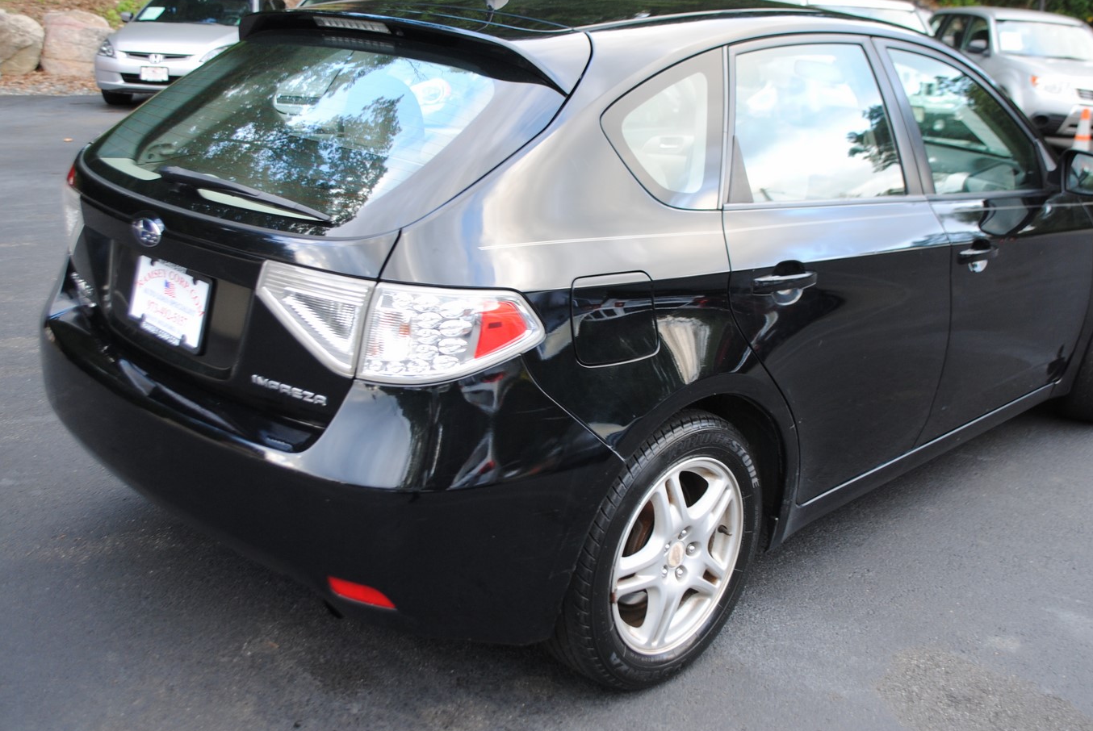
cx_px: 580
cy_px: 320
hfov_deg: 49.5
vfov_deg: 34.2
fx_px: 1185
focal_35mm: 39
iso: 200
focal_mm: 22
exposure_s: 1/40
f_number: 3.8
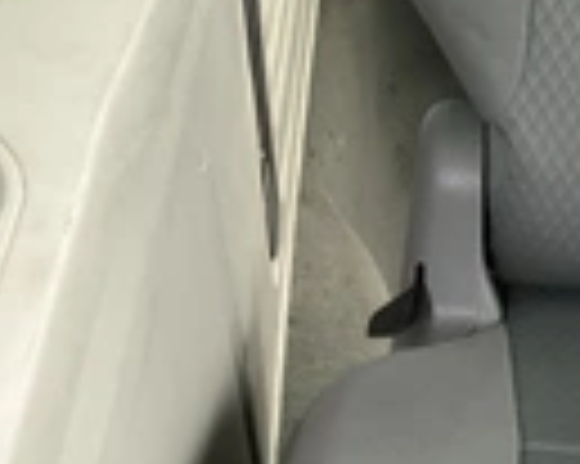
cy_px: 572
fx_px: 1509
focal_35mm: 88
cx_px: 755
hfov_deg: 20.0
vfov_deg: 16.6
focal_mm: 3
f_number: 1.8
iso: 125
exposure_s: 1/60
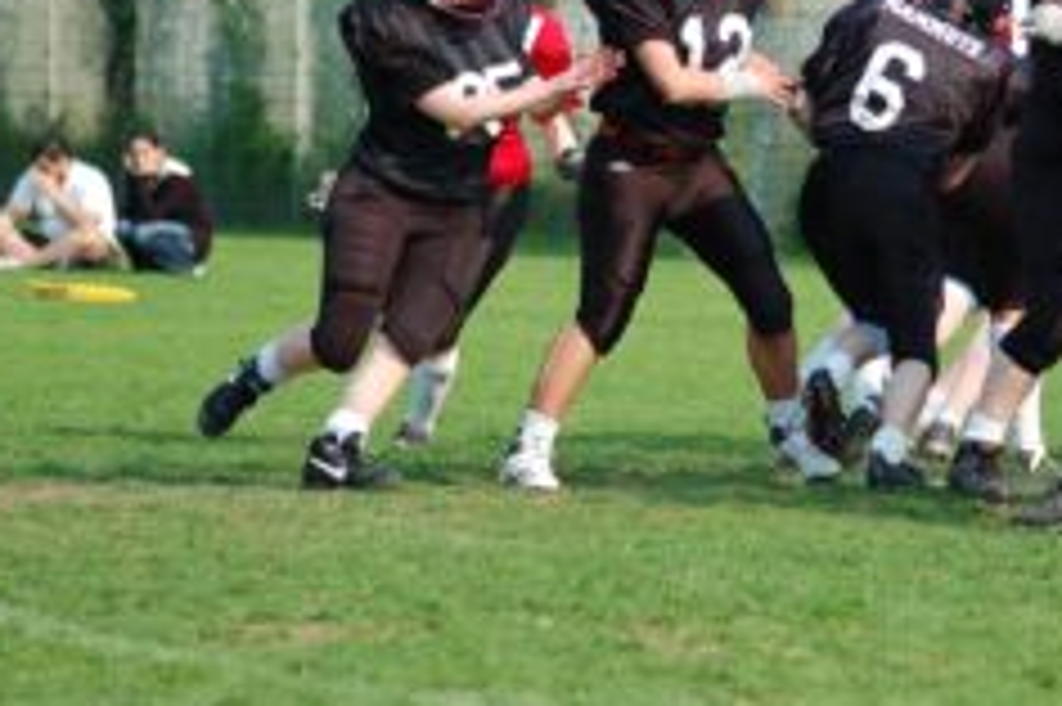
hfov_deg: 5.3
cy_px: 175
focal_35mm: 388
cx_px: 817
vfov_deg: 3.5
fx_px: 11436
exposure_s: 1/1000
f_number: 4.5
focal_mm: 135
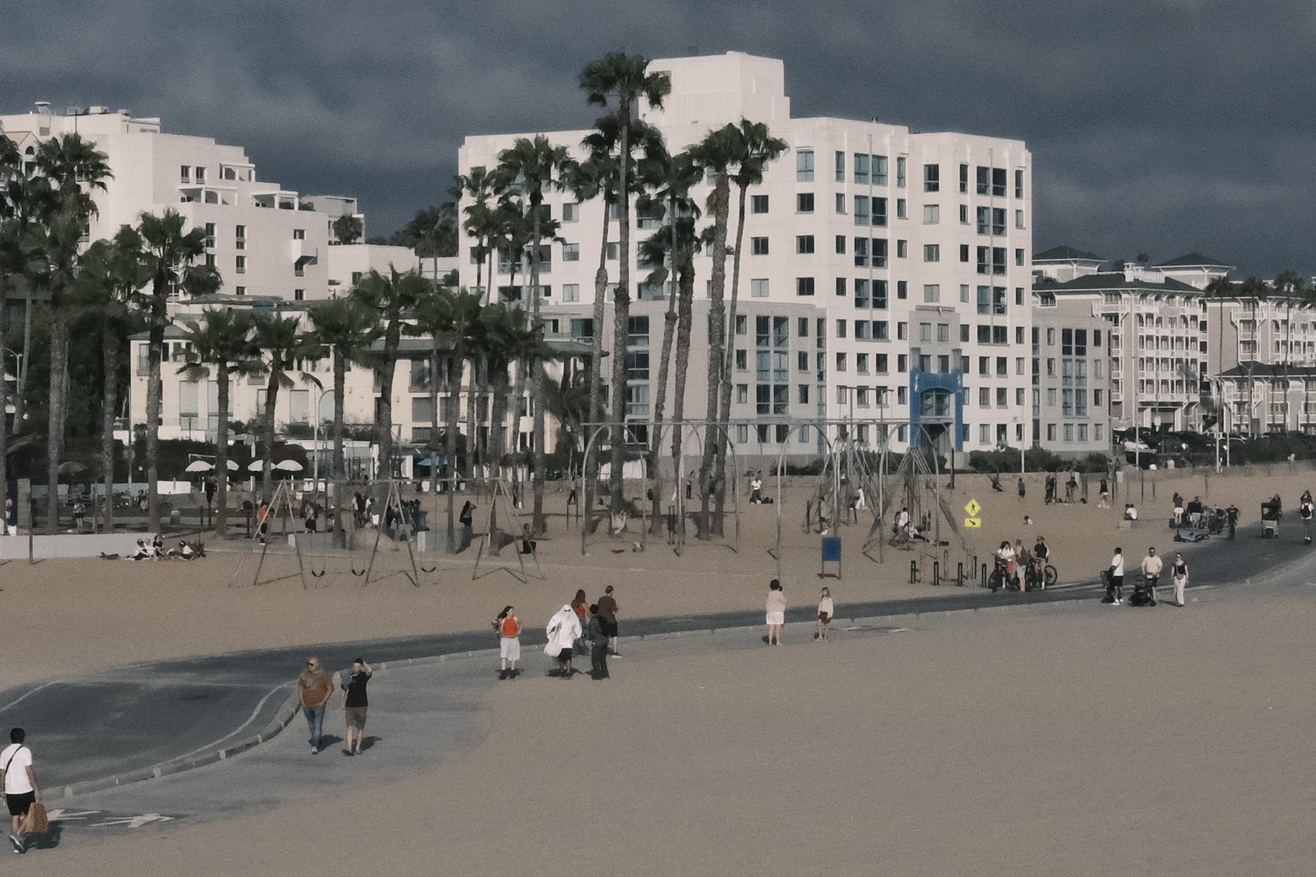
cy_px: 438
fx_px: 1279
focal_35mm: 35
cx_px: 658
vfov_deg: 37.9
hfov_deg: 54.4
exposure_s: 1/3500
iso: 1600
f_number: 13
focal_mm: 23
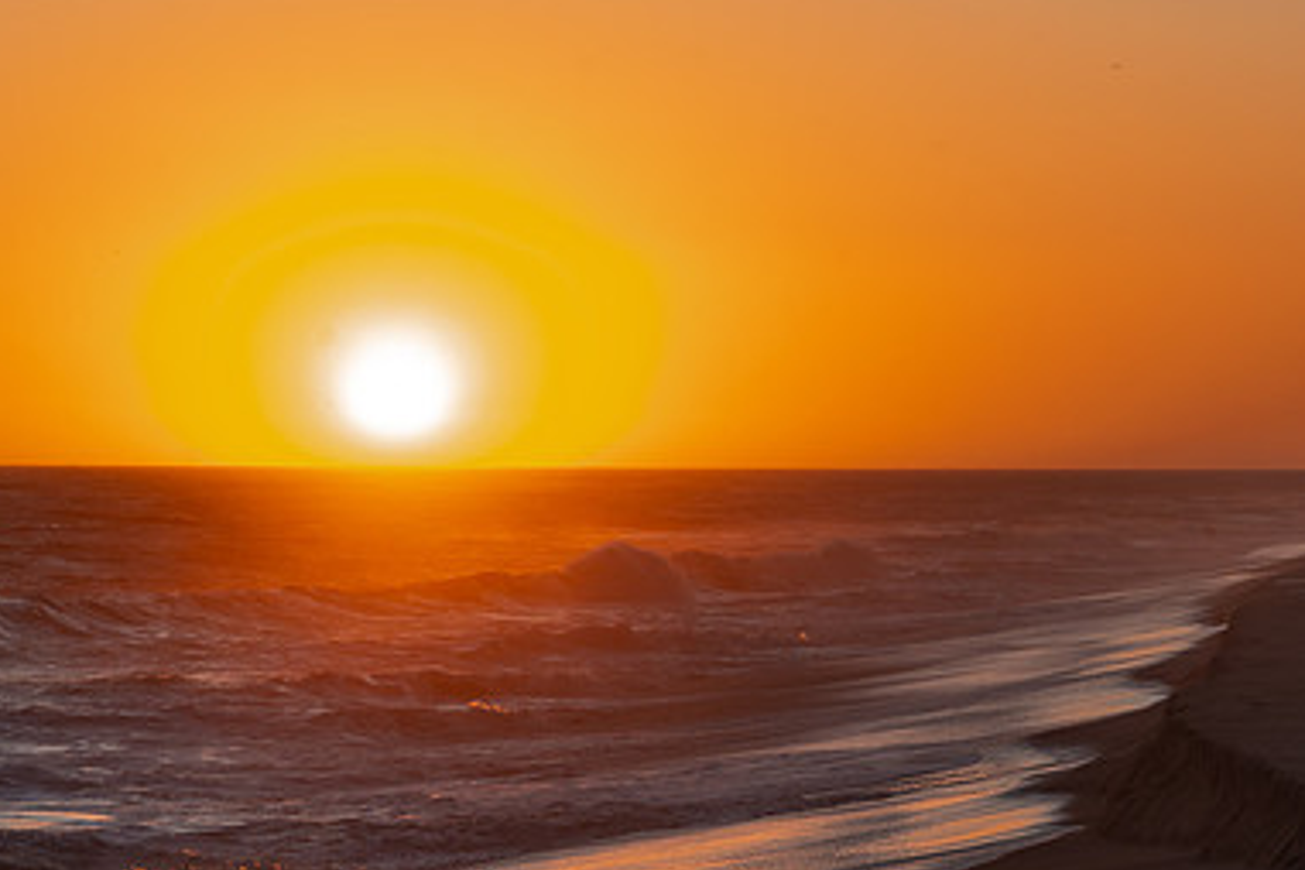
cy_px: 625
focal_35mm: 208
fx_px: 7539
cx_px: 899
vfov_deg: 6.6
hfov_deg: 9.9
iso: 200
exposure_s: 1/160
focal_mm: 132
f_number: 9
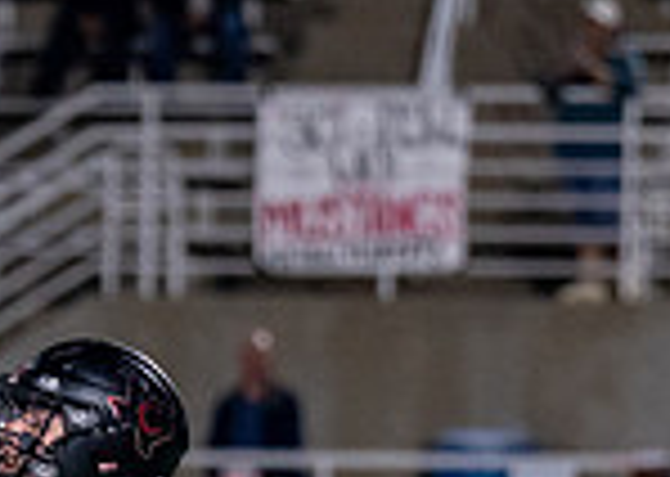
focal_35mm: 767
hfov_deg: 2.6
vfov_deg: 1.9
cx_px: -328
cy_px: 895
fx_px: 14575
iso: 2500
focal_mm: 131
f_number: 2.8
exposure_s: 1/1250
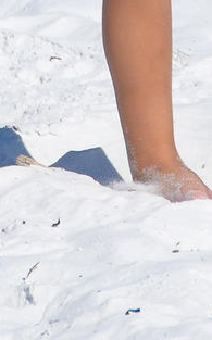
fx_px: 12926
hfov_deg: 0.9
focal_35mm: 1395
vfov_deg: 1.5
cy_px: -555
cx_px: 13
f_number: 10
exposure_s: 1/400
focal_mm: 170
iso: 200
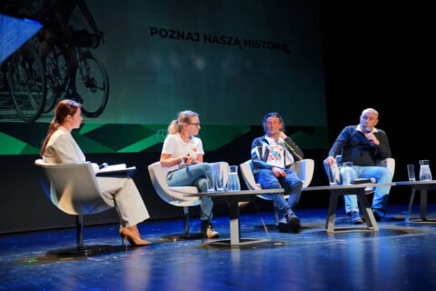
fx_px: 545
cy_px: 146
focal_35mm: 45
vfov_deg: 29.9
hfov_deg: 43.6
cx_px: 218
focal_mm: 45
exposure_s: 1/80
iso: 640
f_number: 3.2
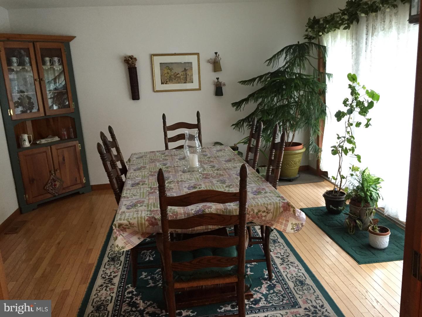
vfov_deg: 48.2
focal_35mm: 29
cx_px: 211
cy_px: 158
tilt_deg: -12.5
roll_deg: +3.5
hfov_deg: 61.7
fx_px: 354
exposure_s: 1/30
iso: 160
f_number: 2.2
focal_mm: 4.15
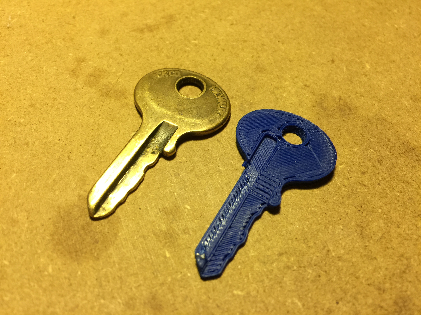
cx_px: 210
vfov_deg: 48.2
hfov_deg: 61.7
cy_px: 158
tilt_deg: -55.4
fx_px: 353
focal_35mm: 29
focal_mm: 4.15
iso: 50
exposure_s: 1/30
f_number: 2.2
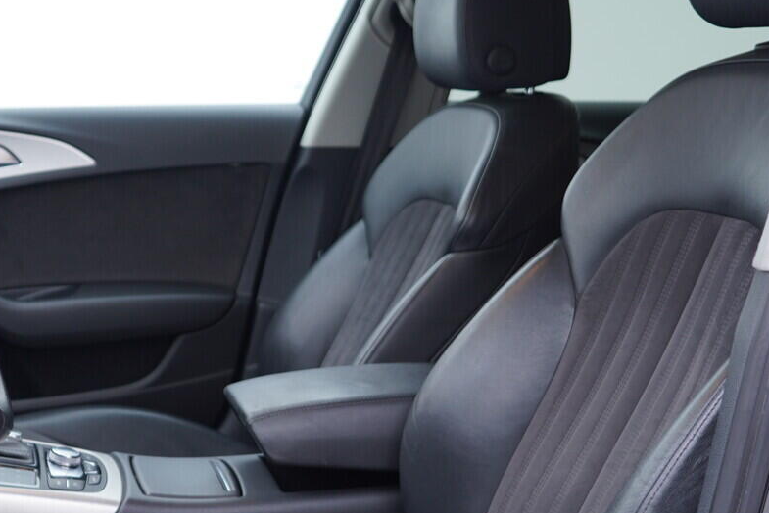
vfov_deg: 20.5
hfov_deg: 30.3
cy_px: 371
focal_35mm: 66
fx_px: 1410
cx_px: 270
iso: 160
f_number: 2.8
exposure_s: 1/40
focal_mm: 24
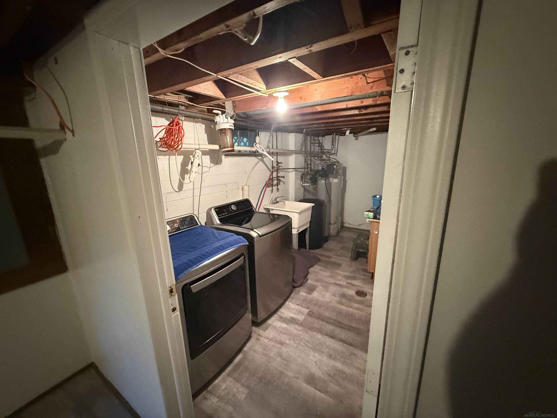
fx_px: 225
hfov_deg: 102.1
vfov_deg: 85.7
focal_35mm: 14
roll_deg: +1.0
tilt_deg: -13.6
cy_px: 209
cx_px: 278
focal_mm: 2.22
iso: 1000
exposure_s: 1/40
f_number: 2.2
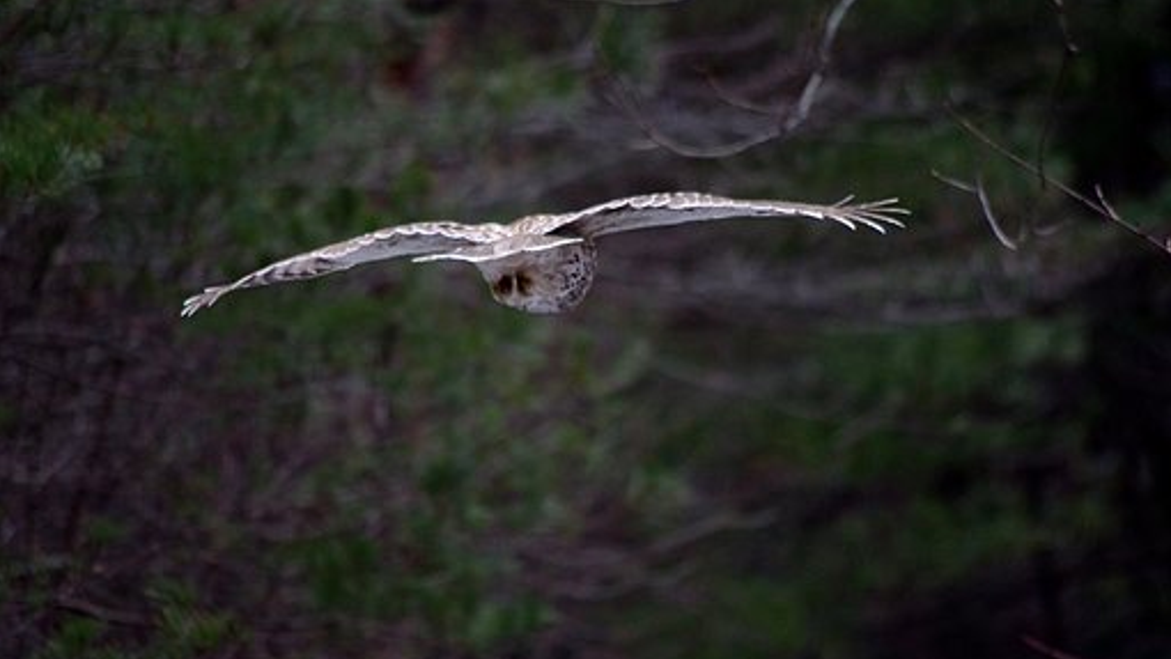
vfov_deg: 2.6
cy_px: 294
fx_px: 14688
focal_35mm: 473
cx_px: 586
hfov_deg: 4.6
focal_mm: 300
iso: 1600
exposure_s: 1/640
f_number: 5.8
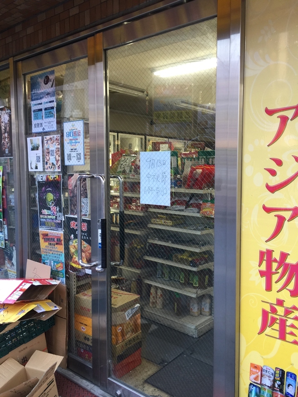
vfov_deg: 61.7
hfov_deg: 48.2
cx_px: 149
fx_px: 333
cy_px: 198
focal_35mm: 29
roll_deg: -0.3
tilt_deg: -5.0
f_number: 2.2
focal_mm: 4.15
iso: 32
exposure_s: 1/30
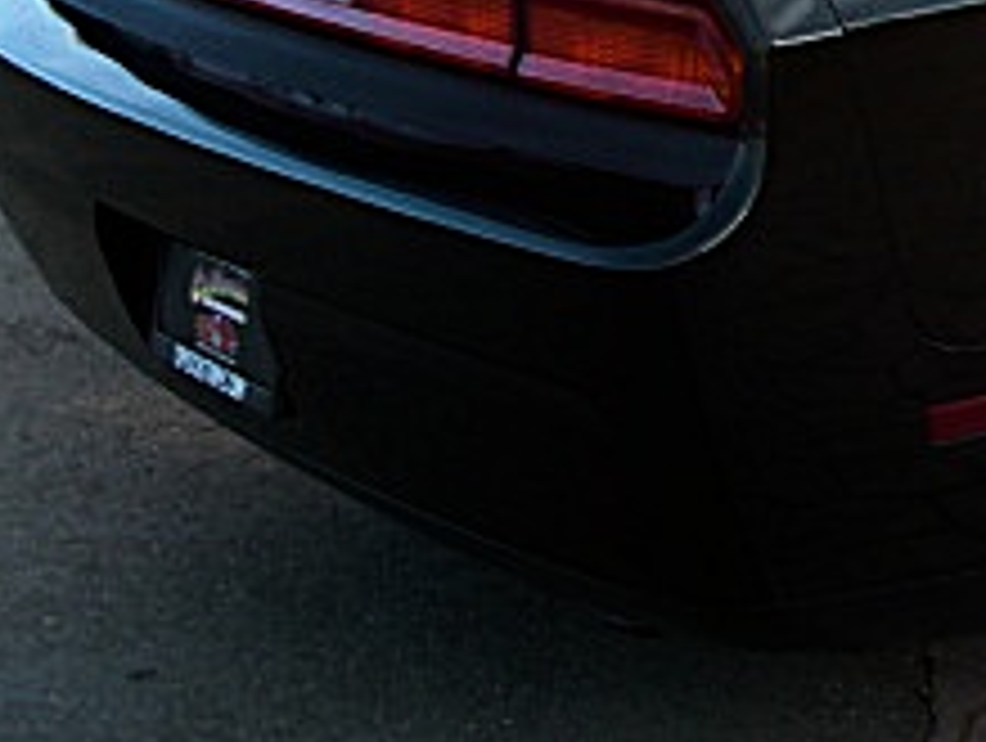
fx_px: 2996
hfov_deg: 17.5
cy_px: 180
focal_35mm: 105
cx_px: 1274
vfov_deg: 14.1
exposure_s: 1/80
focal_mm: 6.3
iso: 50
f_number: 2.8
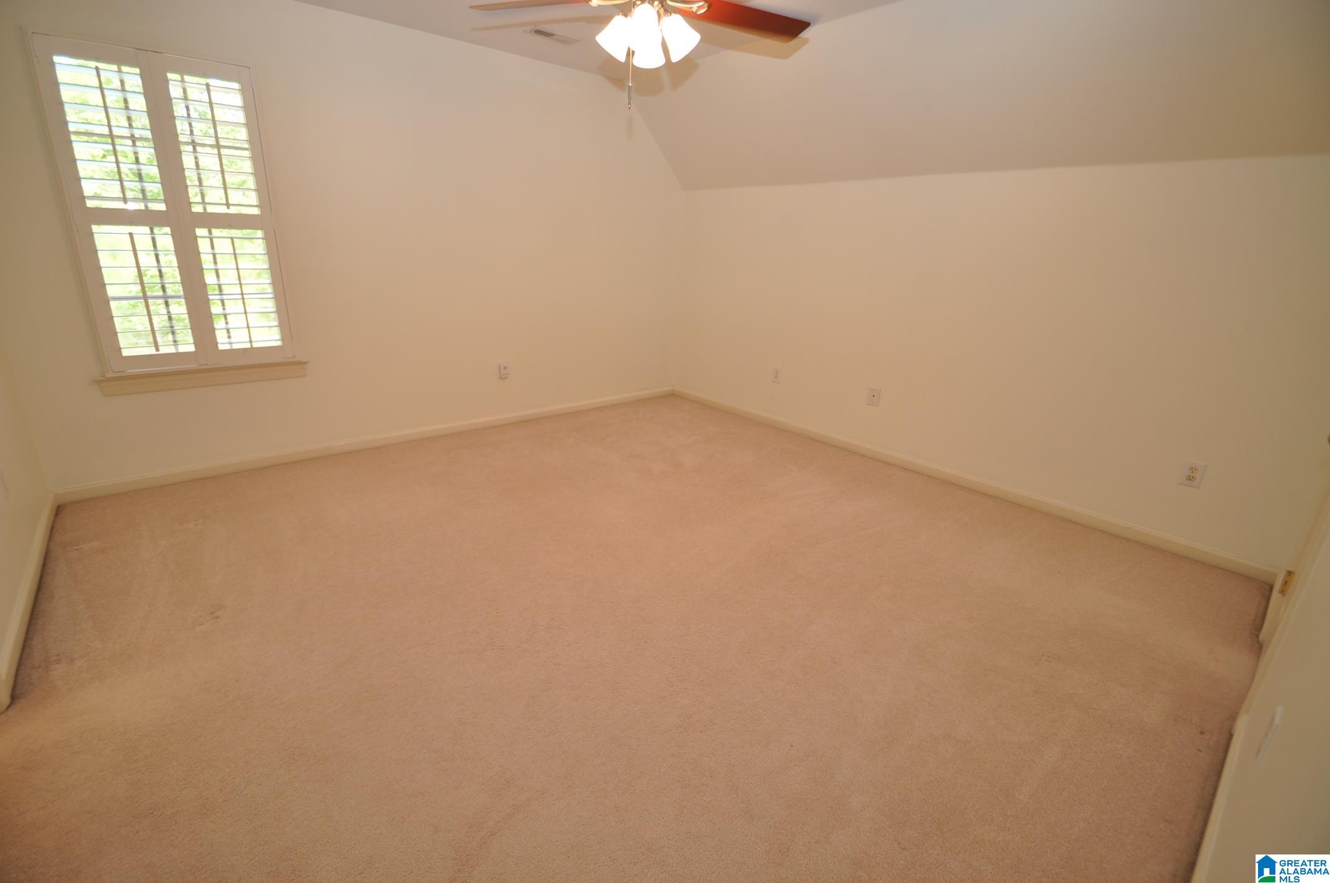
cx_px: 665
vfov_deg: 77.2
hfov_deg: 100.5
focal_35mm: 15
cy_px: 442
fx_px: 553
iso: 400
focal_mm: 10
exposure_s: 1/80
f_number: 4
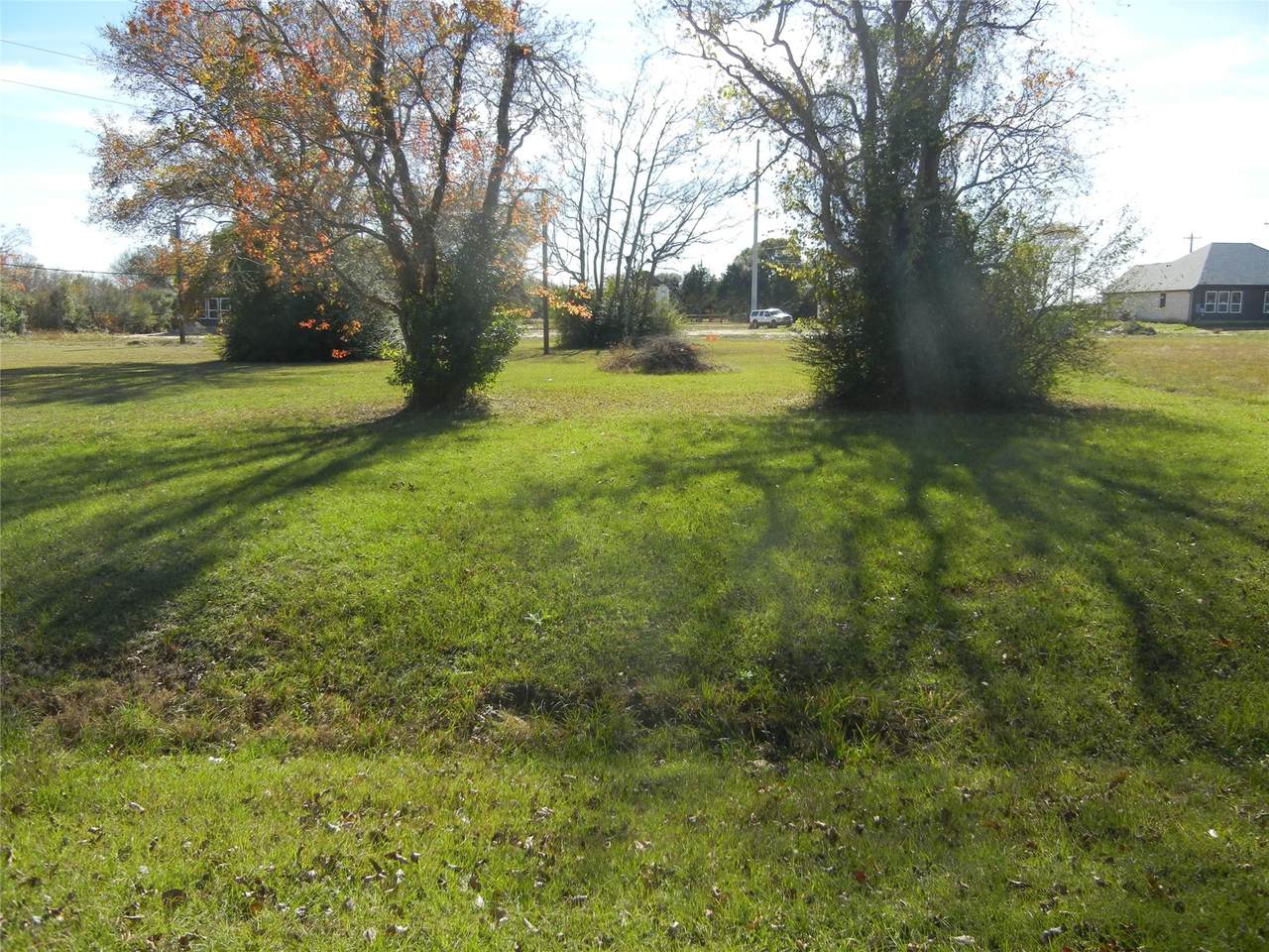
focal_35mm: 30
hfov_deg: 60.0
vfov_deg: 46.8
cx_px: 634
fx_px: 1100
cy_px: 476
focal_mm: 5.4
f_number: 3.5
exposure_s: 1/903
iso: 160
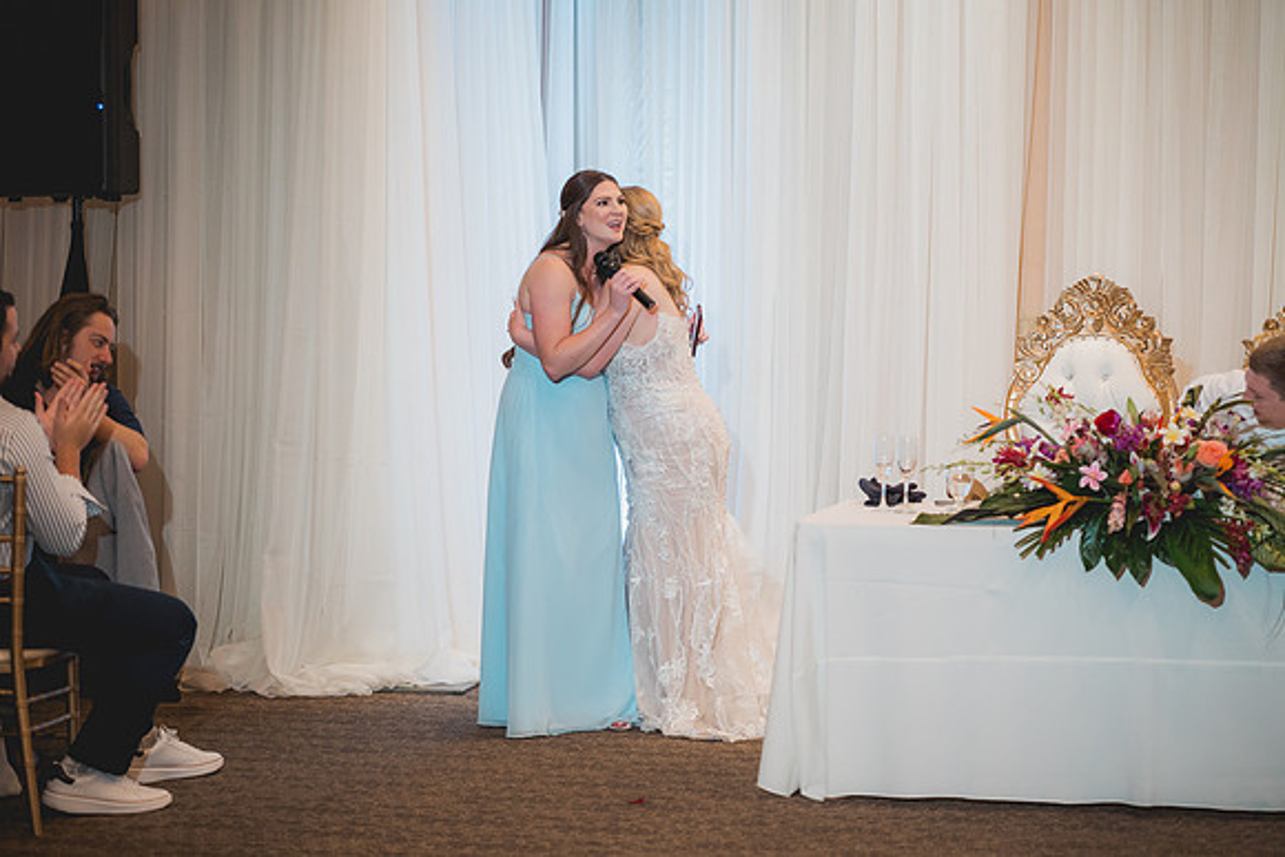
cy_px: 428
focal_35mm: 85
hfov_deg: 23.9
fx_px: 3035
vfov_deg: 16.1
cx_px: 642
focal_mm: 85
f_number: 2.2
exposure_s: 1/320
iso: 1250
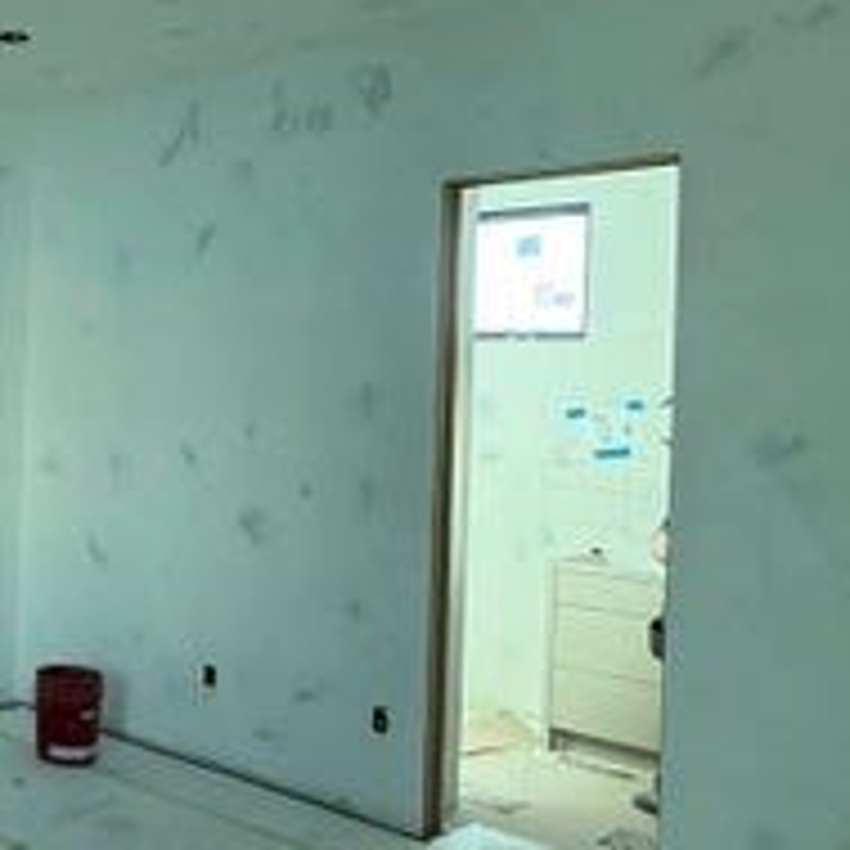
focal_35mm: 42
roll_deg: -2.1
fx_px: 1167
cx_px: -72
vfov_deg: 40.0
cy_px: 382
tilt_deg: +2.0
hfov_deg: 34.8
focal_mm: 2.22
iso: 200
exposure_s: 1/99
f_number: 2.2
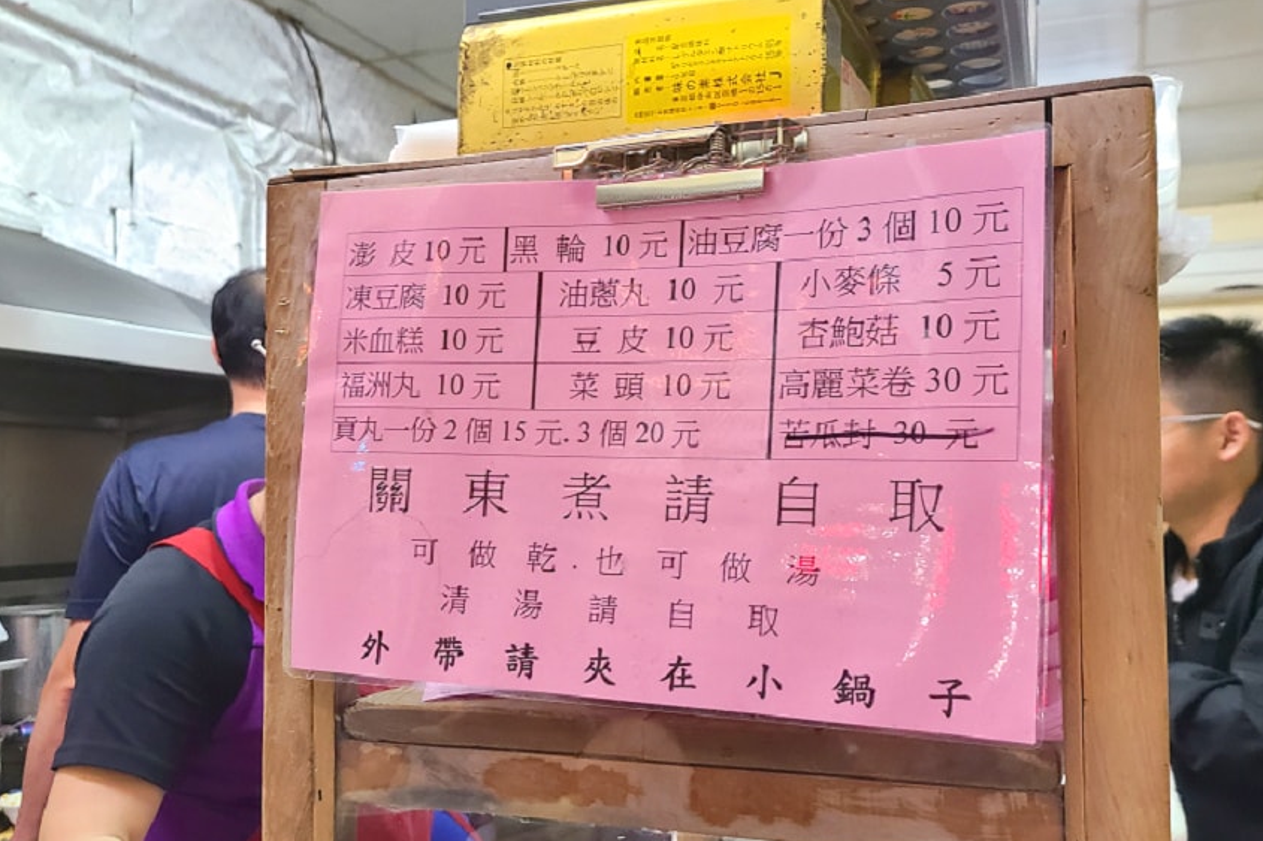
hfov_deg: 58.7
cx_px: 599
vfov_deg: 41.1
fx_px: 1122
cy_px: 436
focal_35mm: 32
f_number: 1.8
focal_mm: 5.4
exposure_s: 1/39
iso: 250
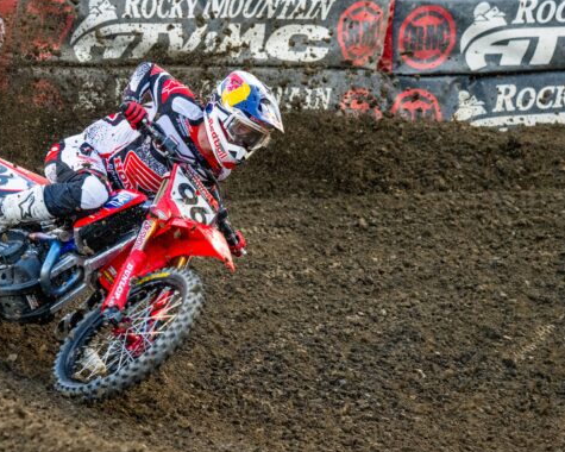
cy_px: 170
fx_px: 6338
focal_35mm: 379
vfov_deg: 4.1
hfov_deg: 5.1
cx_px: 174
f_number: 5.6
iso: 3200
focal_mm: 250
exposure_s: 1/1000
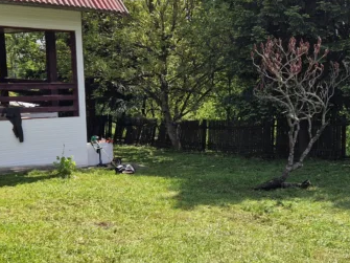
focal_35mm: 55
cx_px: 215
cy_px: 147
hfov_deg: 34.8
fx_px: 556
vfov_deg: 26.5
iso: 50
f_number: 1.8
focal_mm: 5.4
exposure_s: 1/988
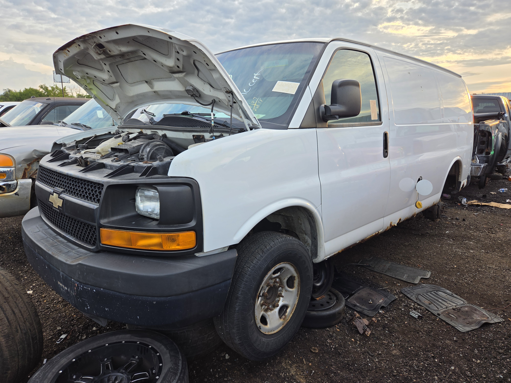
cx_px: 256
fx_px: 340
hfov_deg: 73.9
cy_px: 192
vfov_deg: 58.9
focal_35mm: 23
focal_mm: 5.4
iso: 32
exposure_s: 1/180
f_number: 1.8
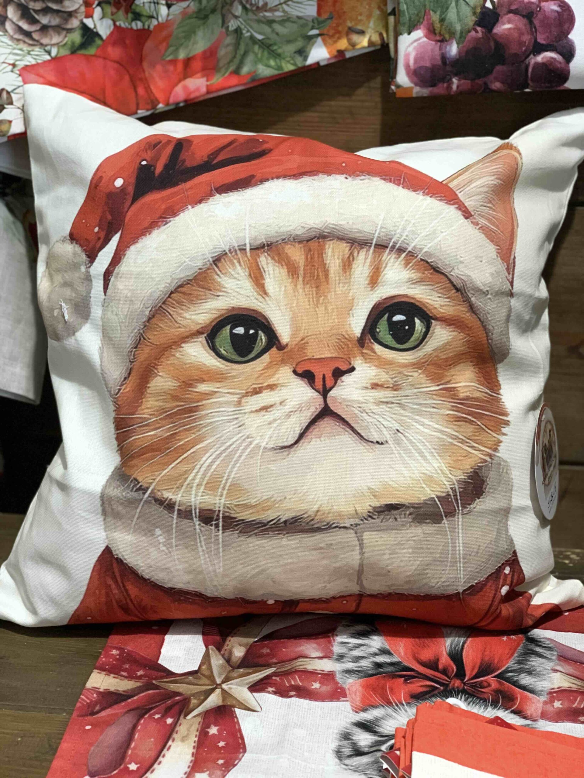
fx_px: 1170
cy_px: 389
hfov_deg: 28.0
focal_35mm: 52
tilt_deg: -20.8
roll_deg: -0.1
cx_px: 292
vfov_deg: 36.8
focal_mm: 6
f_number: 2.4
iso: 125
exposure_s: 1/48
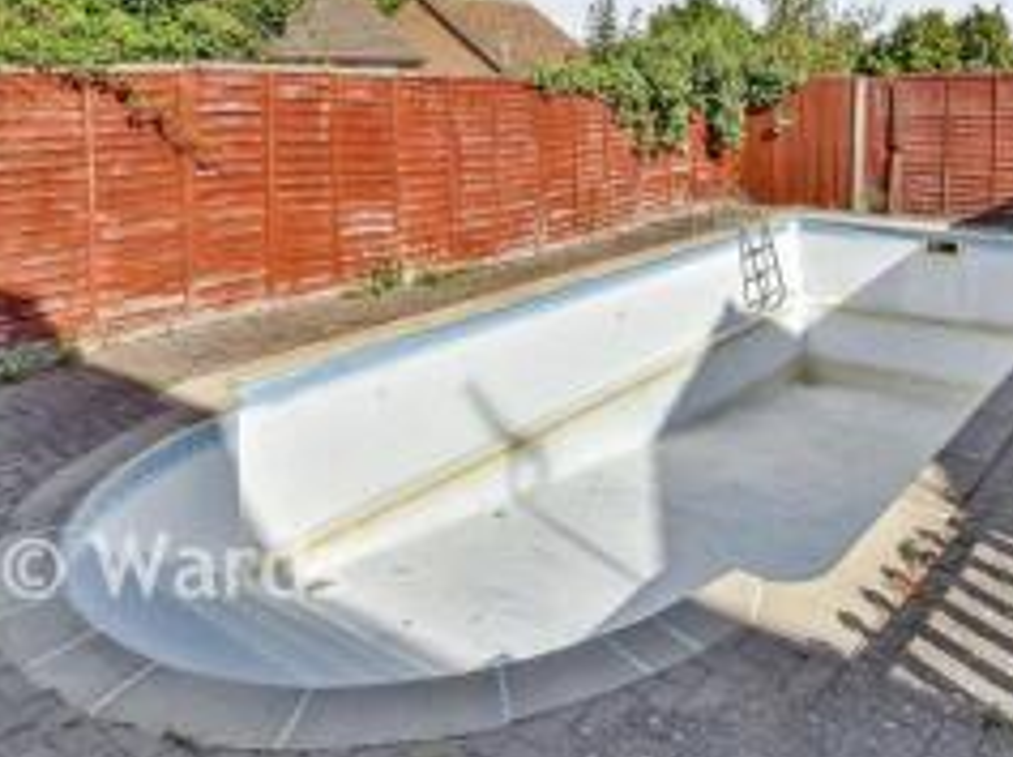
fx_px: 847
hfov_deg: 60.5
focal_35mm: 29
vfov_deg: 44.5
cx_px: 663
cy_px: 101
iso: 250
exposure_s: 1/400
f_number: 10
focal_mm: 10
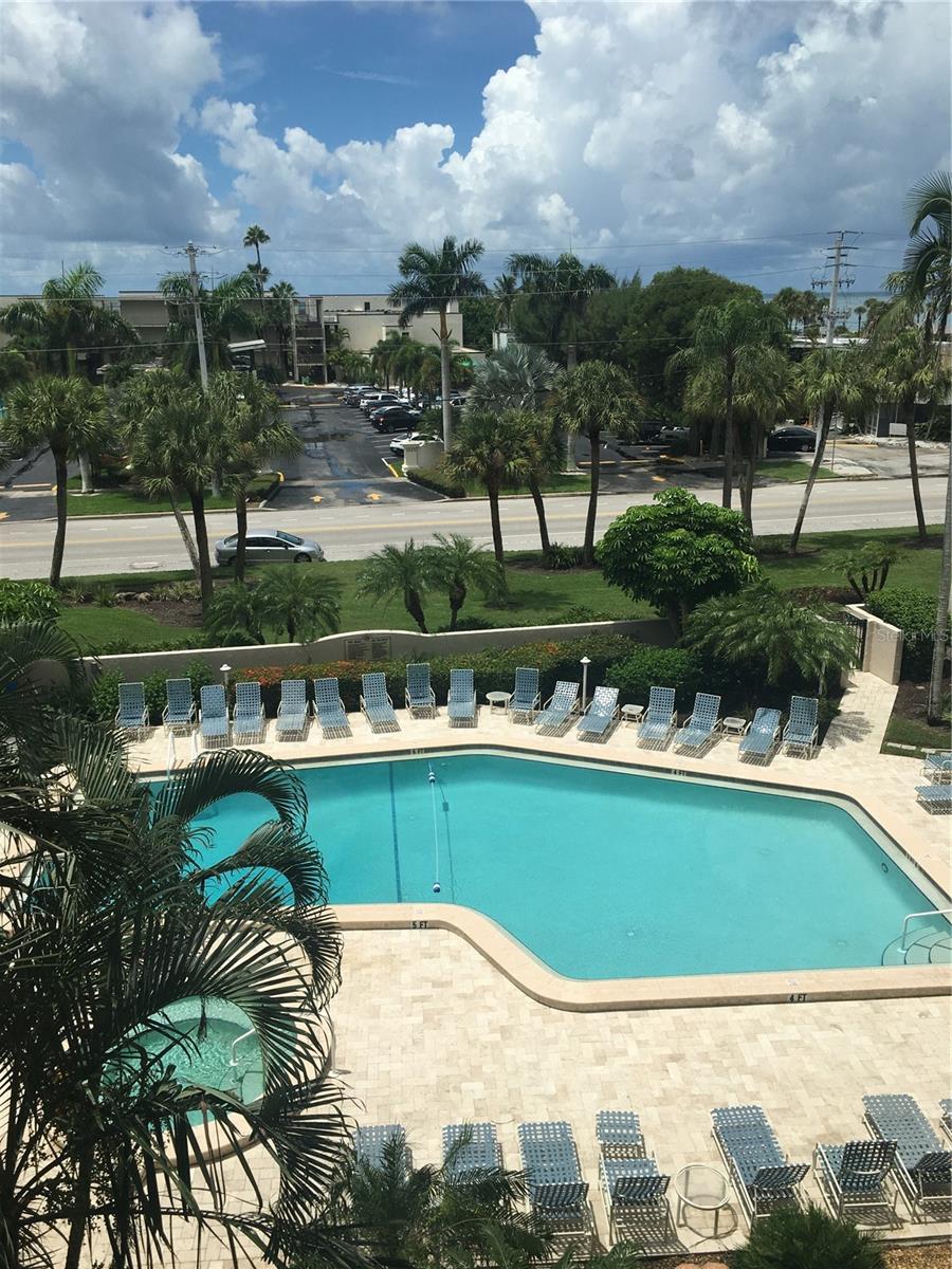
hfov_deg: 48.2
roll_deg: +0.2
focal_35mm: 29
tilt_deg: -17.0
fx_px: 1063
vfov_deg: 61.7
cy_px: 634
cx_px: 476
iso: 25
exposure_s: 1/2137
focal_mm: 4.15
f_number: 2.2
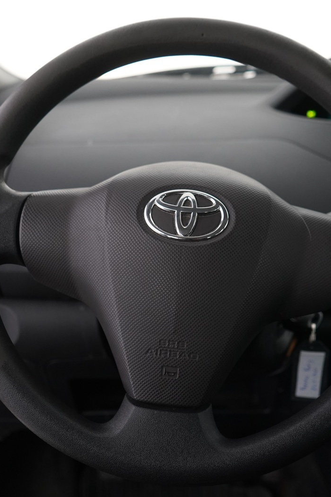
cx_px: 175
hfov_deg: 31.2
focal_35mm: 43
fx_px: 593
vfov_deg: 45.4
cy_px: 244
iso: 2500
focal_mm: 28
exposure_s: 1/40
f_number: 3.5
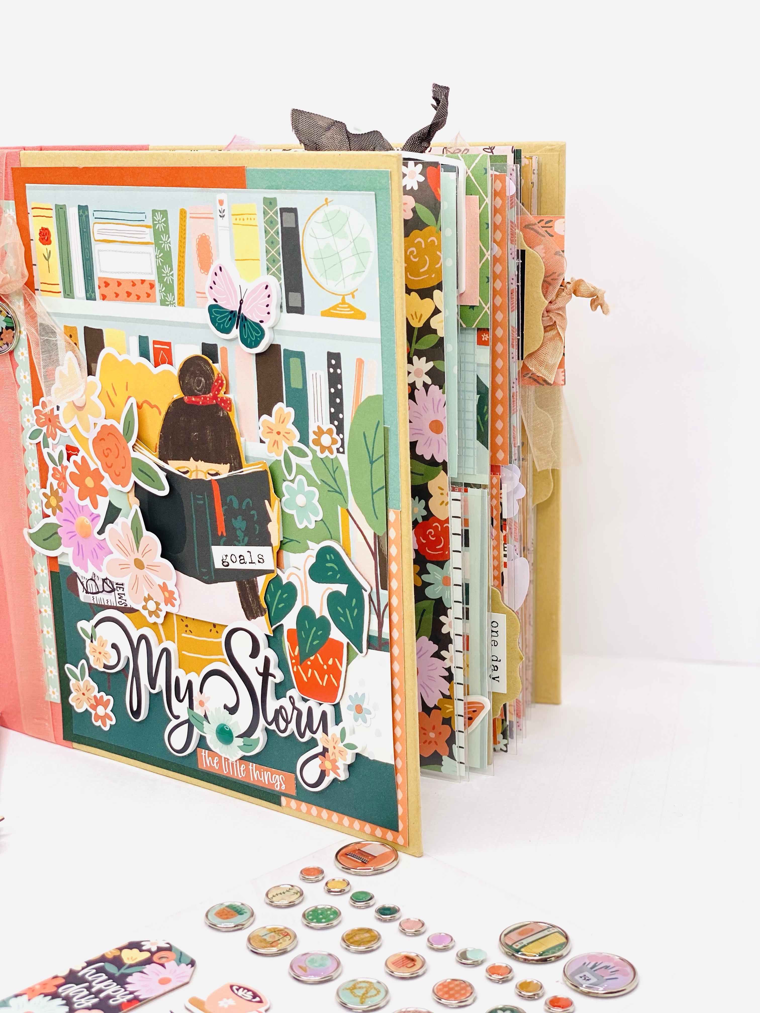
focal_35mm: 52
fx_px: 1522
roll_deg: +1.6
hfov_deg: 28.0
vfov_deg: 36.8
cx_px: 380
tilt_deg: -14.6
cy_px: 506
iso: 20
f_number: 2
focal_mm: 6
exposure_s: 1/173
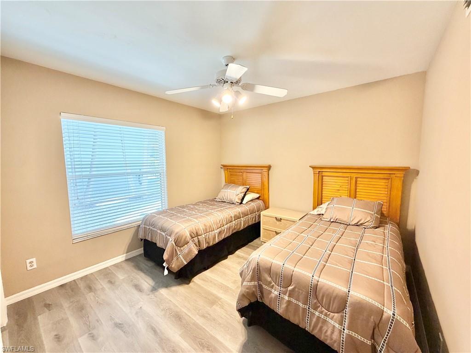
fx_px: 190
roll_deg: +0.6
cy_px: 176
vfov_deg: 85.7
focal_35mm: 14
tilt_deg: -5.6
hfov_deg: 102.1
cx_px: 236
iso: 320
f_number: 2.2
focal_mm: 2.22
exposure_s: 1/96
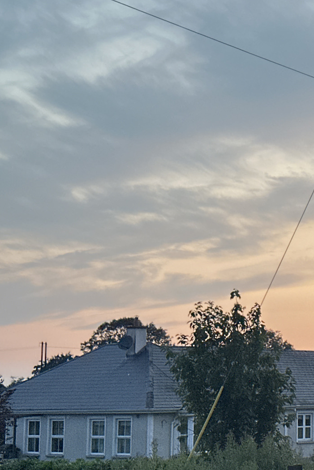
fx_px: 1242
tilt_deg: +6.1
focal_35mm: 95
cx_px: 441
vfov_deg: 21.4
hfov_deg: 13.7
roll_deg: +0.7
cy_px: 268
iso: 320
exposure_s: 1/40
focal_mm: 6.86
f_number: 1.78
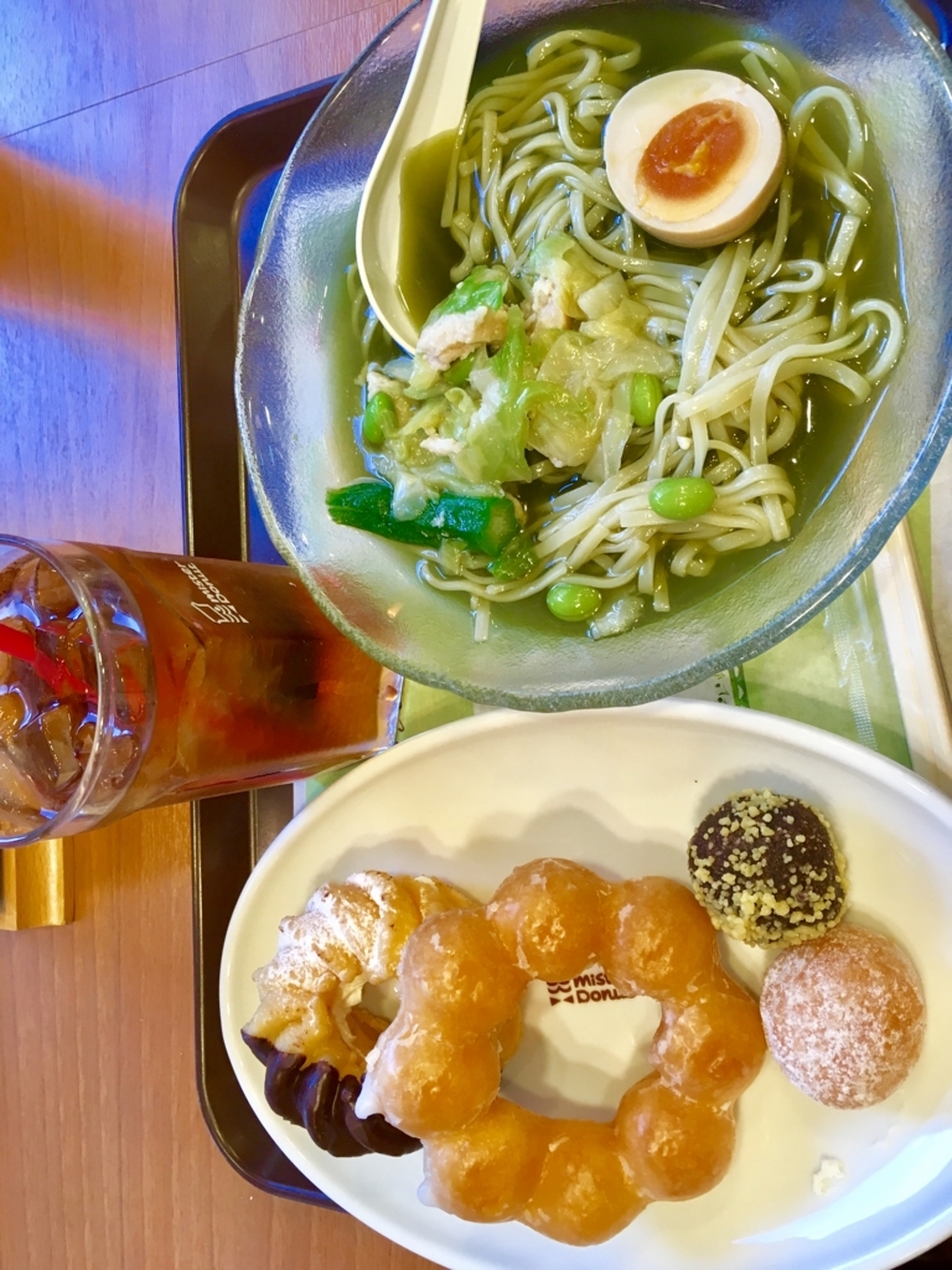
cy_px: 635
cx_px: 476
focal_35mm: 29
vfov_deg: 61.7
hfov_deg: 48.2
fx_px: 1063
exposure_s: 1/30
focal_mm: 4.15
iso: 64
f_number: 2.2
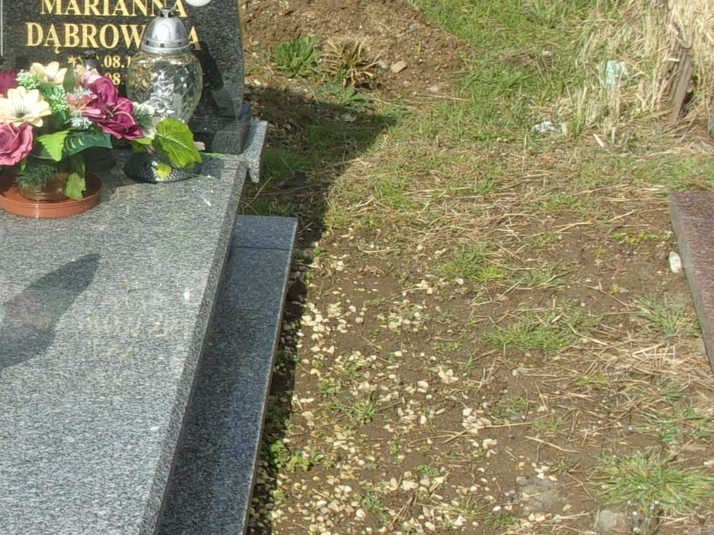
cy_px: 289
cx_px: -123
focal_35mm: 86
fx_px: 1774
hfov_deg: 21.3
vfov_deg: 17.2
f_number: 11.8
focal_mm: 6.4
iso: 80
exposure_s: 1/100
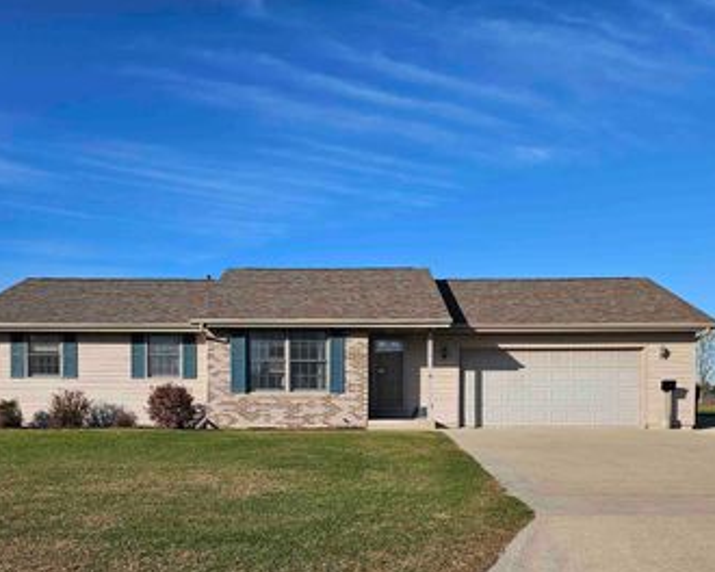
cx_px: 347
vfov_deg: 42.5
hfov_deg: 52.8
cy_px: 402
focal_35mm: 34
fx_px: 719
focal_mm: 5.4
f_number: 1.8
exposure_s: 1/2122
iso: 25
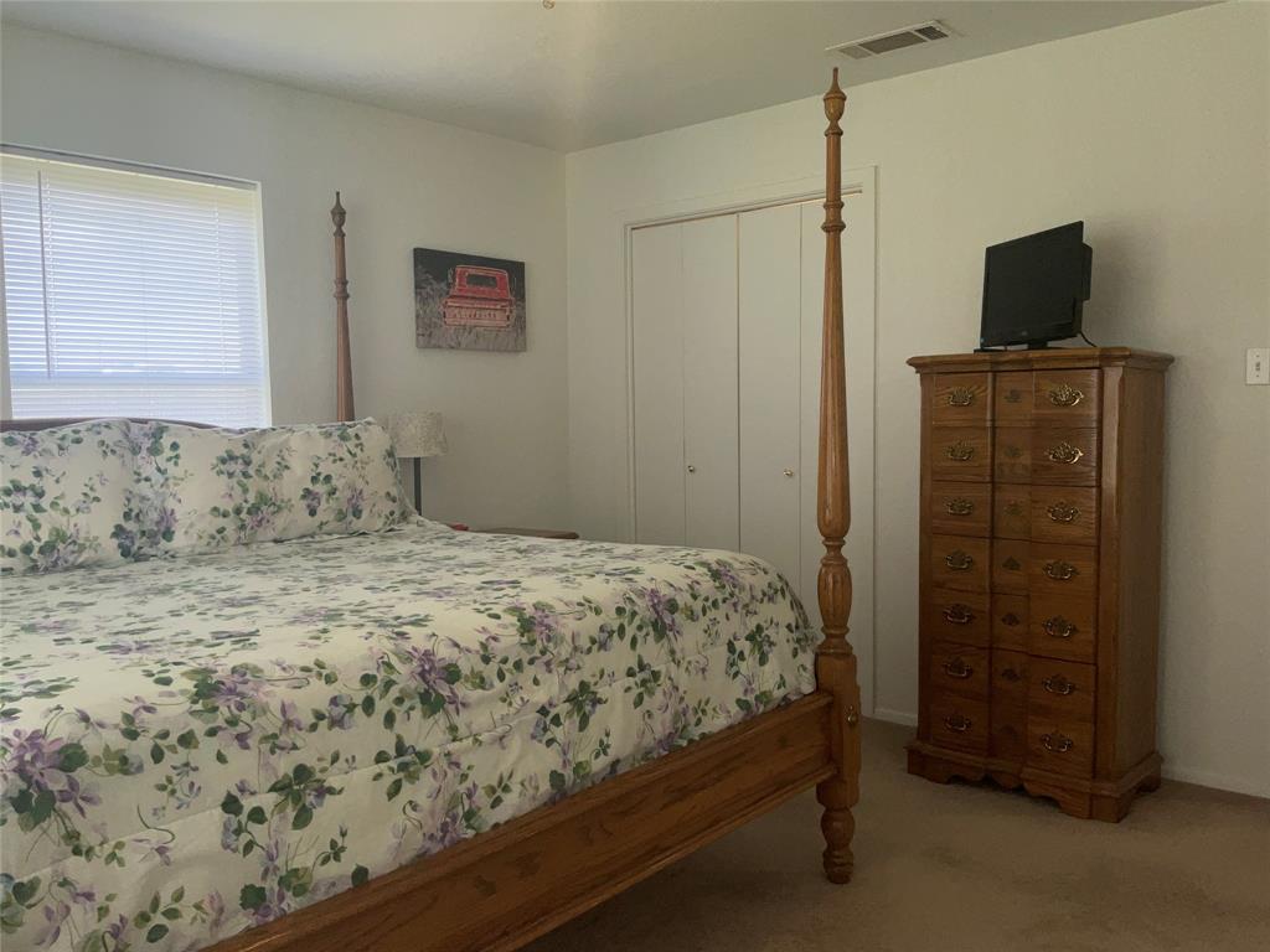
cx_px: 635
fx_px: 1064
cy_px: 476
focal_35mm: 29
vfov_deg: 48.2
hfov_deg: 61.7
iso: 16
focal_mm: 3
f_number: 1.8
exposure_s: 1/187
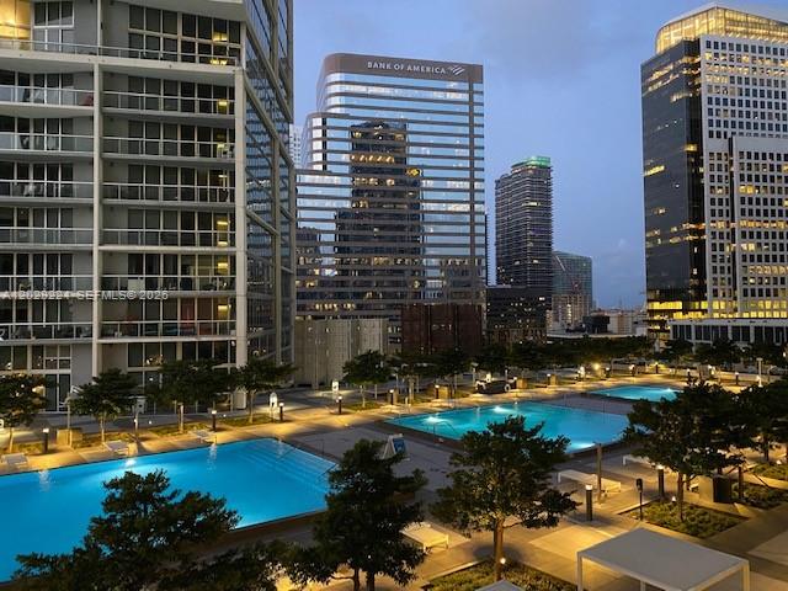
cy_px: 296
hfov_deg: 67.3
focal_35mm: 26
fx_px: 592
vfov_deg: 53.1
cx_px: 394
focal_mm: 4.25
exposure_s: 1/30
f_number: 1.8
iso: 640
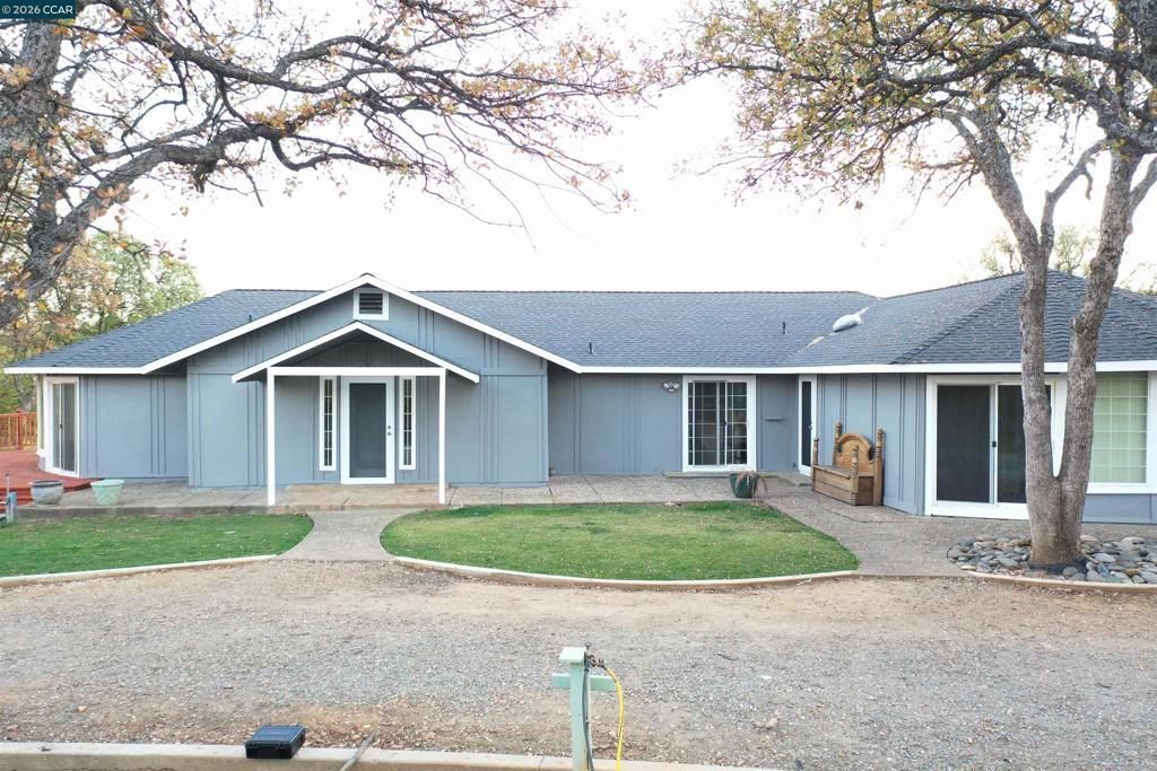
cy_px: 386
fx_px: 900
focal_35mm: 28
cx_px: 578
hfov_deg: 65.5
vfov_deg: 46.4
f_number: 2.8
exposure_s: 1/20
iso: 400
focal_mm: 10.26
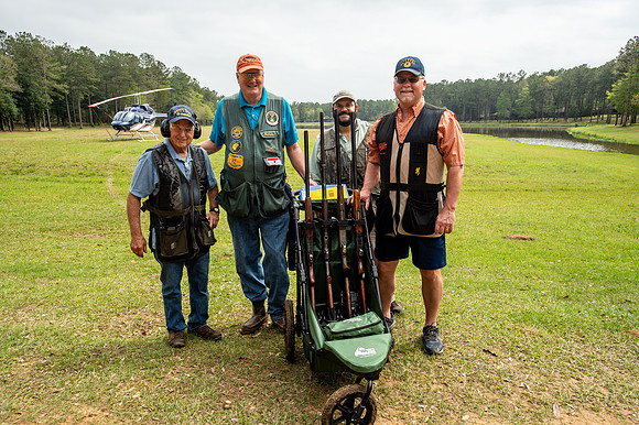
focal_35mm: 25
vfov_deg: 51.2
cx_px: 320
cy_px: 212
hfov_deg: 71.5
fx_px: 443
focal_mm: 25
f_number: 6.3
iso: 125
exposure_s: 1/250
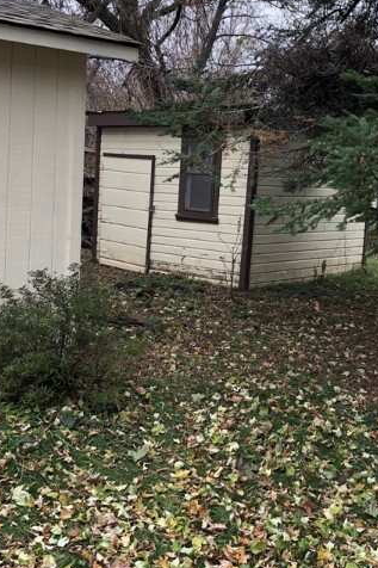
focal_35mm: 47
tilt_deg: +0.8
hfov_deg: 28.6
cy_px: 183
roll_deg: -1.8
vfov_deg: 41.3
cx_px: 212
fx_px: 741
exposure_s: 1/120
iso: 25
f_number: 1.8
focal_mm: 3.99
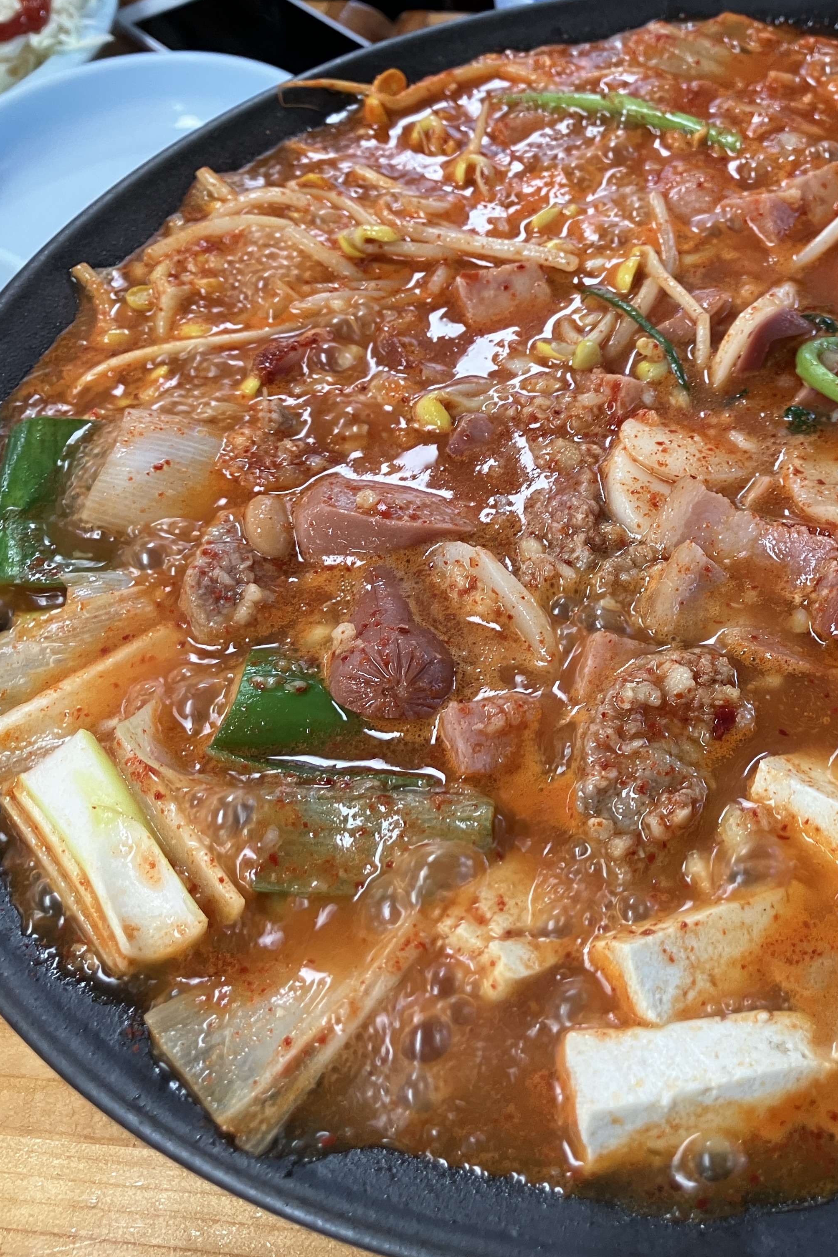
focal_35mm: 39
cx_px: 747
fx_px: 1362
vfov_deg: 49.6
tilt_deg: -51.2
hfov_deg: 32.6
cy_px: 629
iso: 80
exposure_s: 1/60
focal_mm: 3.99
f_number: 1.8
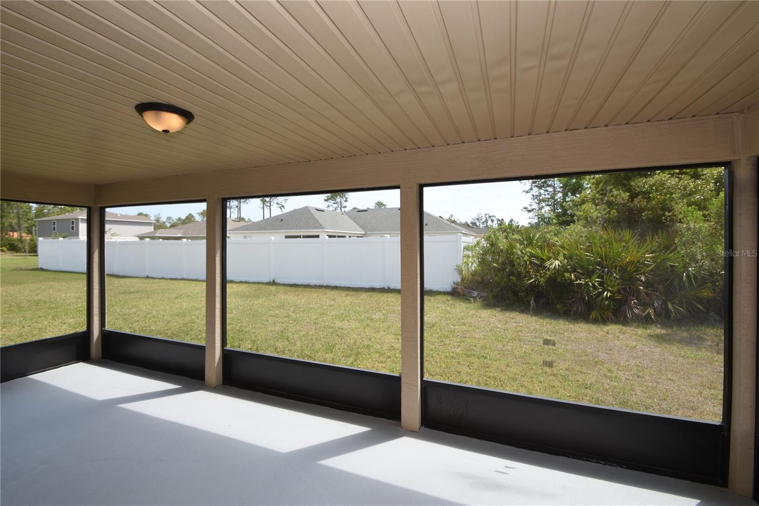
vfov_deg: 77.3
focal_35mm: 15
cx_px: 380
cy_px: 253
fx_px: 316
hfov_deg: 100.4
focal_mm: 10
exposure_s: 1/160
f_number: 6.3
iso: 100
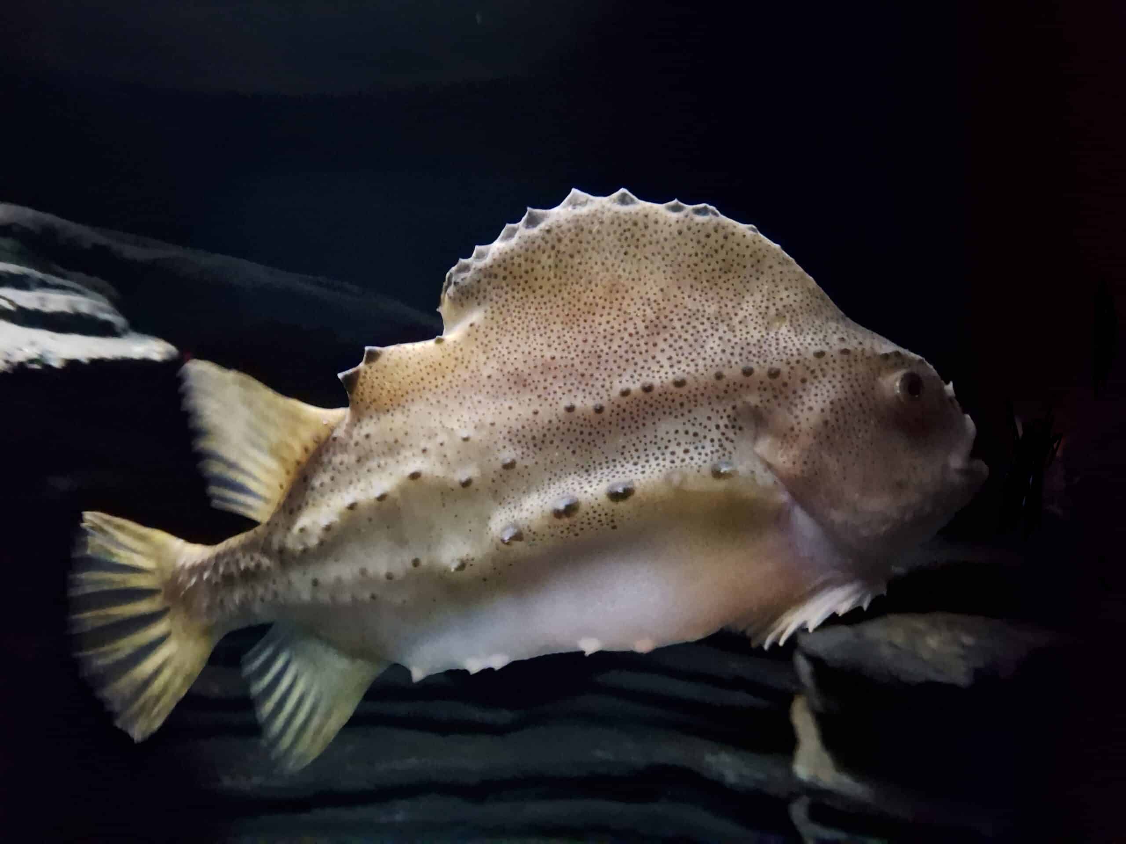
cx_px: 563
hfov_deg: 73.9
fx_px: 748
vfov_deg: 58.9
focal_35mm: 23
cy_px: 422
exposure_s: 1/7
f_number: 1.8
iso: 2500
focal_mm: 5.54
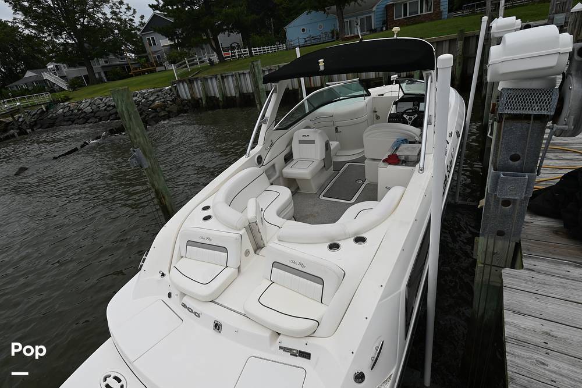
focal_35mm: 18
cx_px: 291
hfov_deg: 90.0
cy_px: 194
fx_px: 291
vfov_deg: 67.4
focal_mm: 12
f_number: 9
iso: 100
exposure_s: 1/320
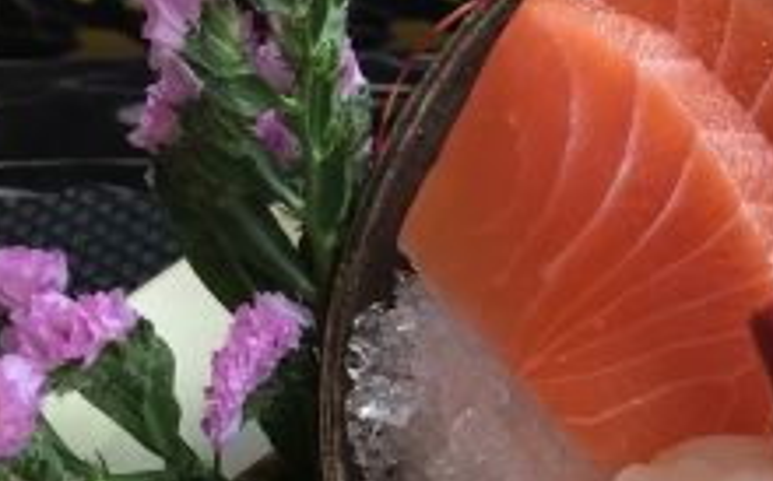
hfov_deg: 20.2
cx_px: 868
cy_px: 623
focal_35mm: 98
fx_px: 2062
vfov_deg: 12.9
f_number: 2.2
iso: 64
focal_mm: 4.15
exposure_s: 1/33
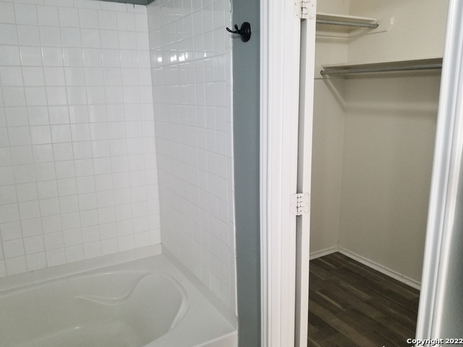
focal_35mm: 27
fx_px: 361
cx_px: 225
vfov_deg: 51.4
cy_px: 174
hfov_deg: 65.3
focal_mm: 4.3
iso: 200
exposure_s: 1/60
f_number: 1.7
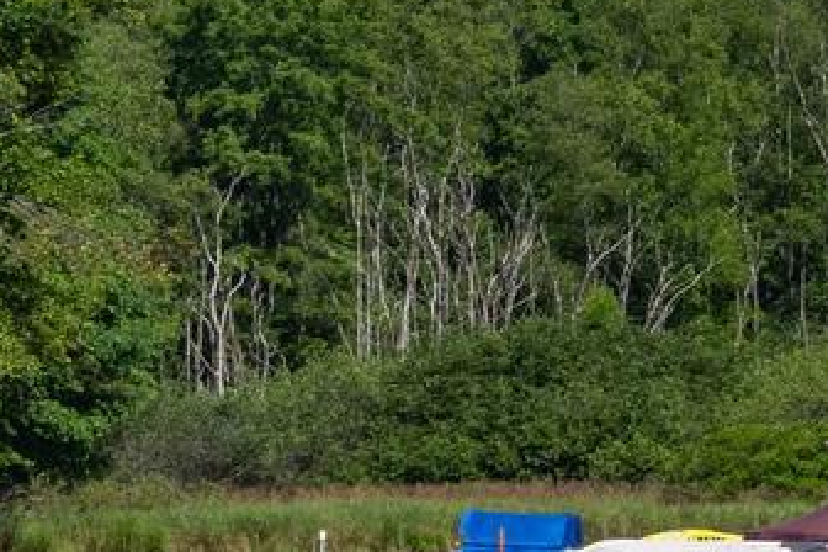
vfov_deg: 3.4
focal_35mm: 408
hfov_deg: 5.1
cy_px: 543
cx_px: 405
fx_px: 9383
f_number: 11
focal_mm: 45
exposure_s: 1/500
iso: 250
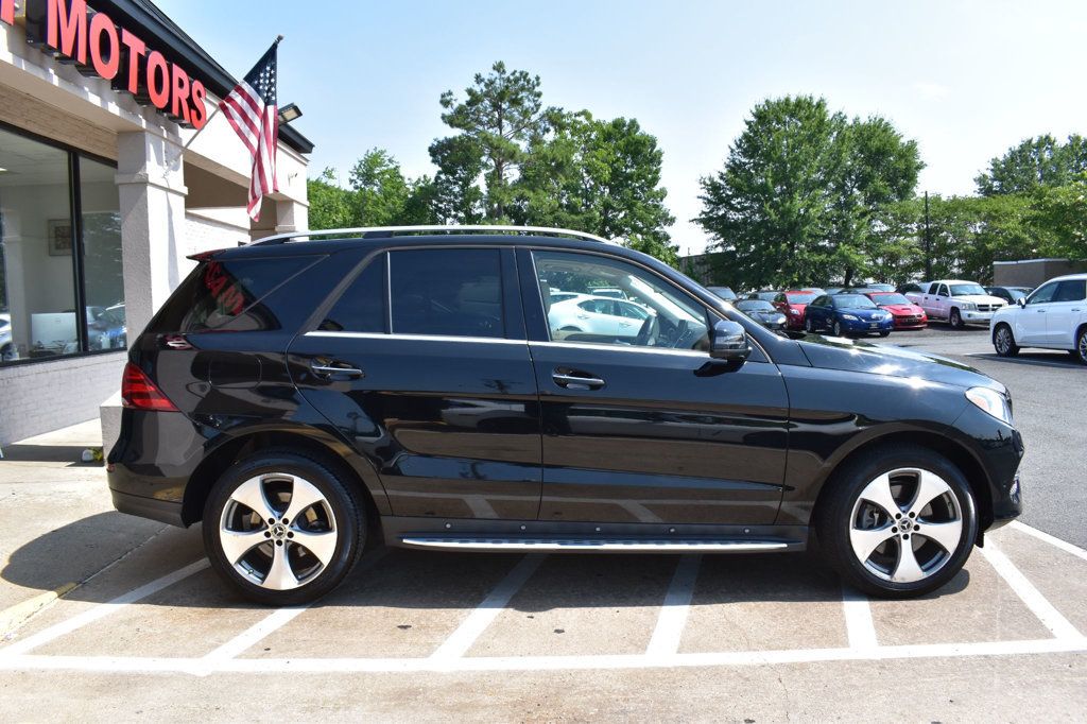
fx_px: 815
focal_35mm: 27
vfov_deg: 47.9
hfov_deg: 67.4
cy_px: 362
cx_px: 544
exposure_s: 1/320
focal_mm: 18
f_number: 11
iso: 400
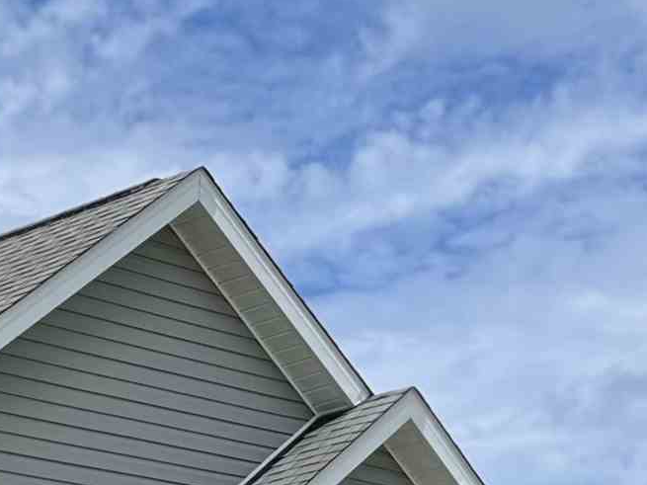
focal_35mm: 122
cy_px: 992
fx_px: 2280
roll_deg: +2.1
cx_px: -155
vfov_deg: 11.0
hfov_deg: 15.5
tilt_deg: -0.7
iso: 50
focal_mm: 5.1
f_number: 1.6
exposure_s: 1/4016
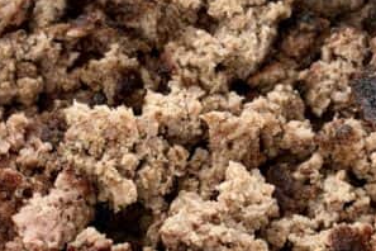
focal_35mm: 172
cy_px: 99
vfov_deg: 8.0
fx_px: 1796
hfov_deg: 11.9
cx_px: 118
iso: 80
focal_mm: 6.76
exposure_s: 1/865
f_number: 1.78
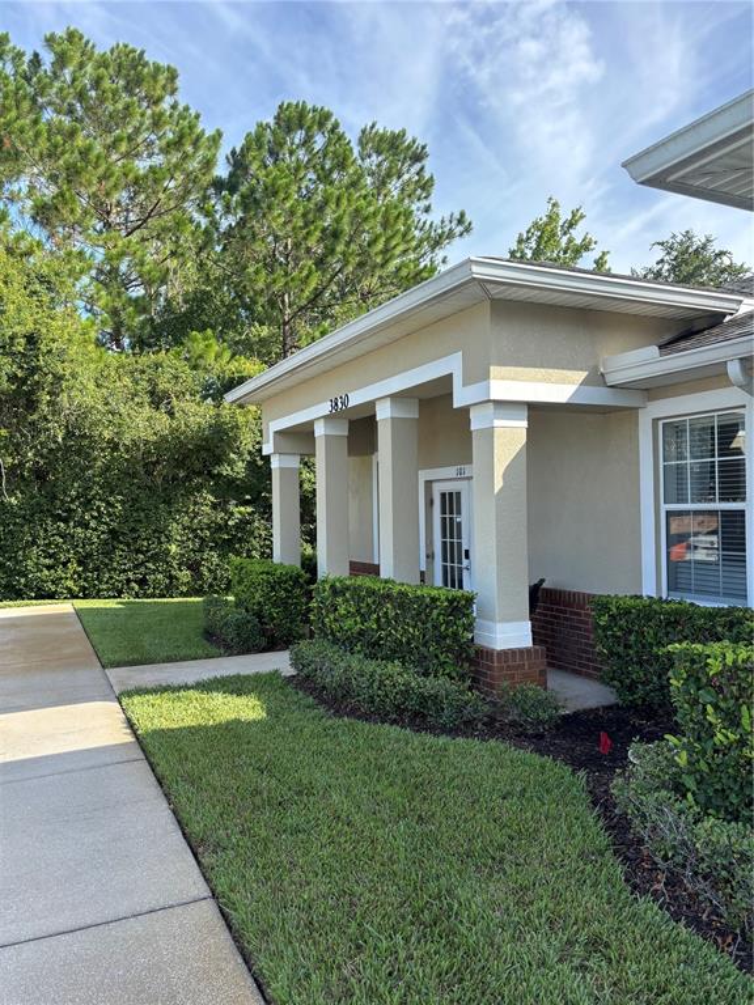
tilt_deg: +0.0
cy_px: 502
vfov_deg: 67.3
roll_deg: -0.3
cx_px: 377
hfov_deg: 53.1
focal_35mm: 26
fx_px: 755
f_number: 1.6
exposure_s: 1/858
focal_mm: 5.96
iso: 50
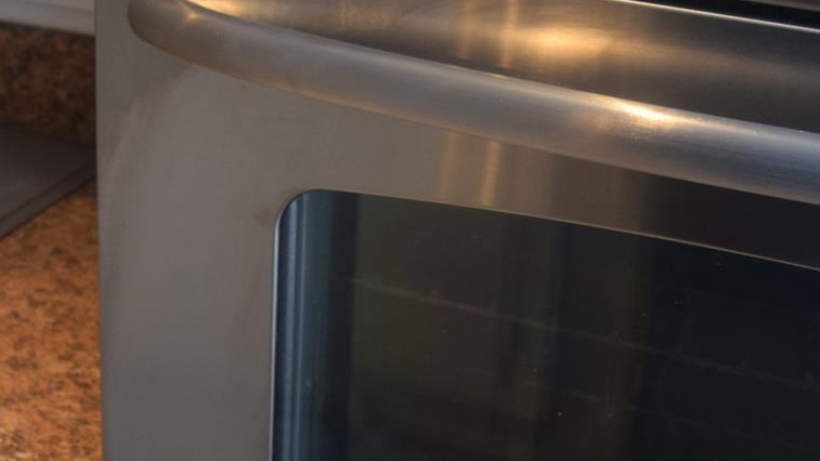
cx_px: 276
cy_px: 215
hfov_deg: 20.9
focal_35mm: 102
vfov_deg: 11.9
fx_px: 2218
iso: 500
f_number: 4
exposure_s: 1/60
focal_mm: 24
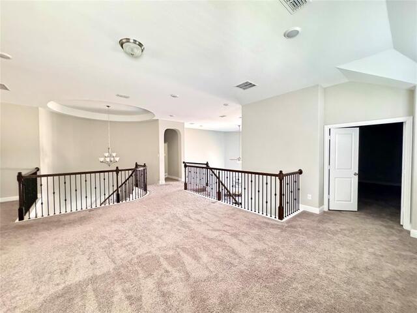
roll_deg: +0.1
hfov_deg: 102.1
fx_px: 169
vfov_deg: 85.7
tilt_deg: -1.8
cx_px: 208
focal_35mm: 14
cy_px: 156
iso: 1250
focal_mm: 2.22
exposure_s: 1/42
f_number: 2.2
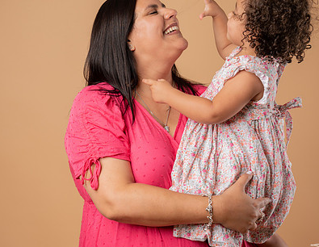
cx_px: 125
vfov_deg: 19.0
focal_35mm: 79
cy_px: 102
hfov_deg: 24.4
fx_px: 737
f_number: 5
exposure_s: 1/250
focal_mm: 46
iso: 160
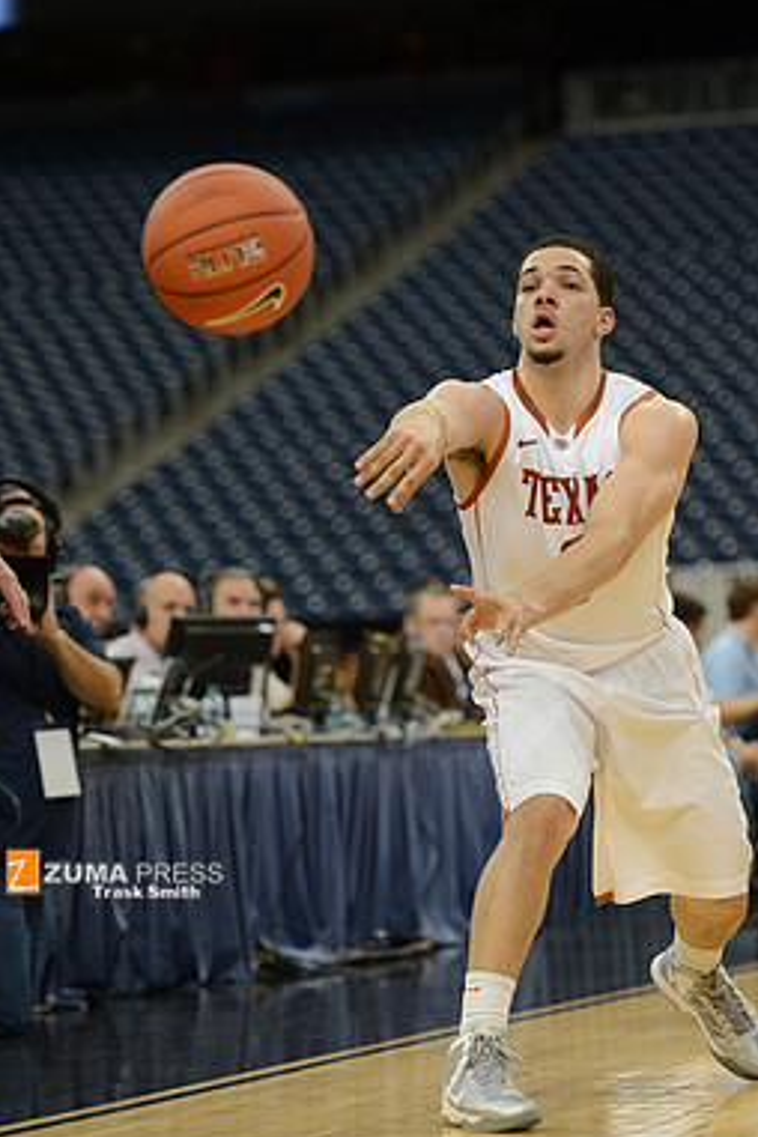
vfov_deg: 15.0
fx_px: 4327
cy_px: 609
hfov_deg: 10.0
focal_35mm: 137
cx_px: 445
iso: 2000
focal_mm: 116
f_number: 2.8
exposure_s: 1/1250
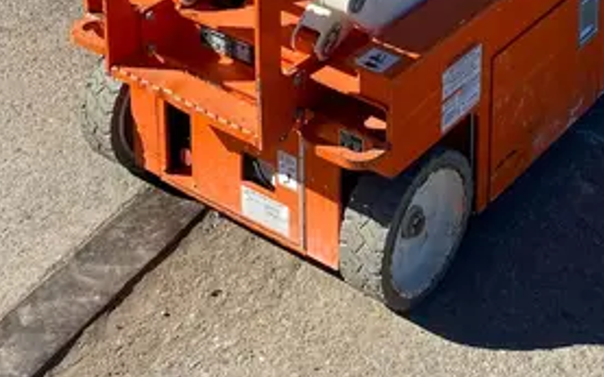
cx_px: 416
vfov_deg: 16.0
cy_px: -228
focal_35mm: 73
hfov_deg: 28.0
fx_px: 1201
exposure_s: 1/1898
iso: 32
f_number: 1.8
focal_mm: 4.25
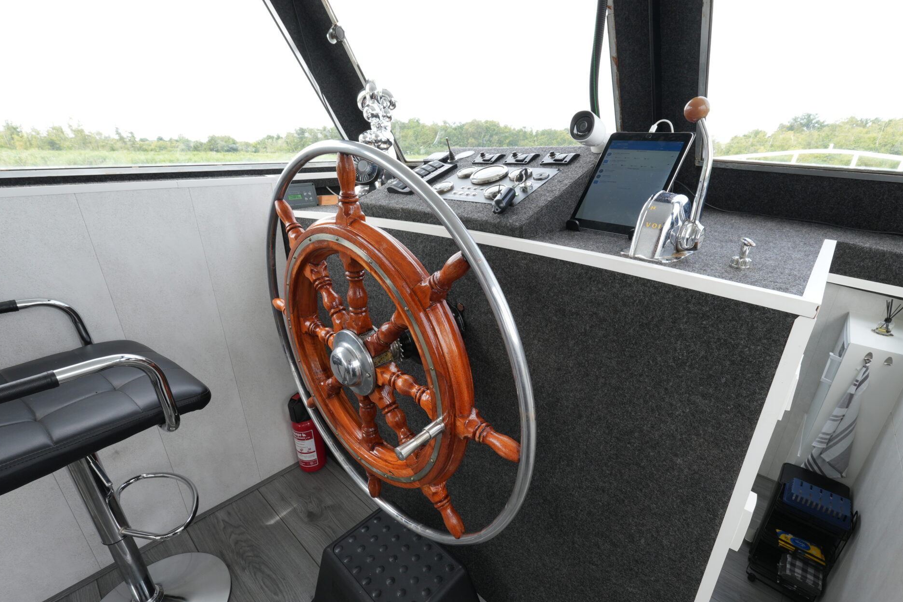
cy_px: 319
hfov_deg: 96.7
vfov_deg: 73.7
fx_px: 401
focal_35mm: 16
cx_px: 467
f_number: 8
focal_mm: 10
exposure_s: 1/50
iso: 160
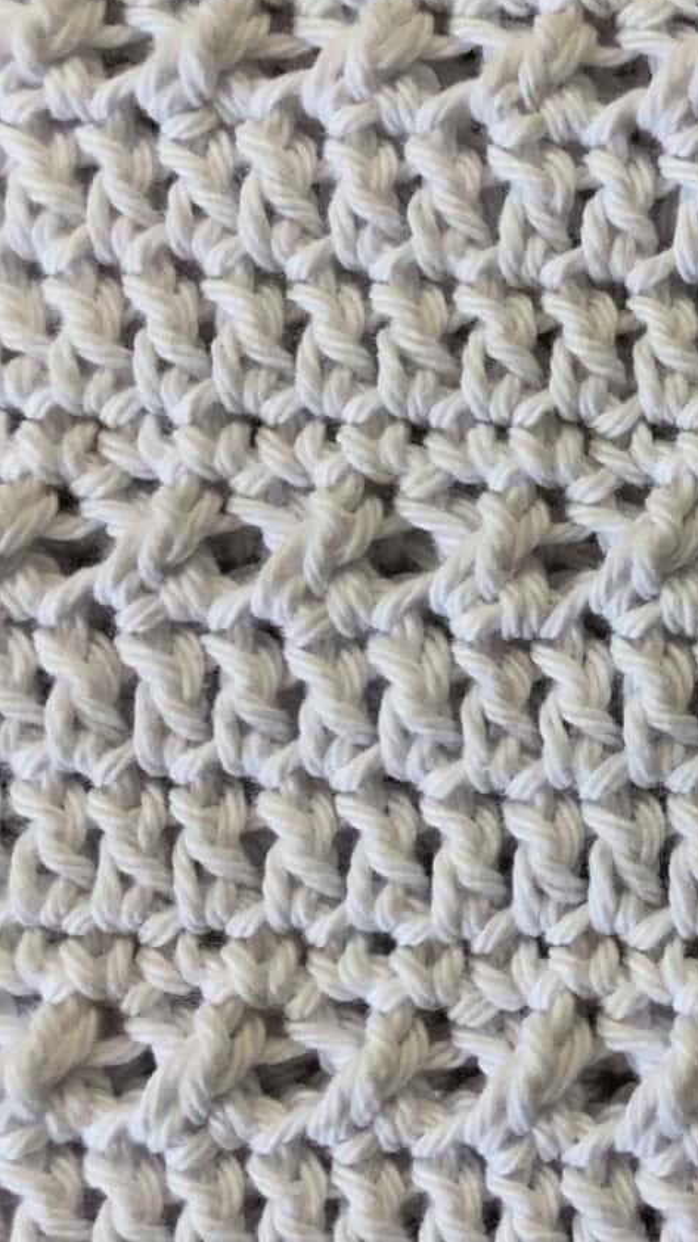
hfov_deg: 19.3
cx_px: 884
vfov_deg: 36.0
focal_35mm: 58
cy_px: 628
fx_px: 1910
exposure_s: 1/120
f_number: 1.8
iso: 32
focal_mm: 4
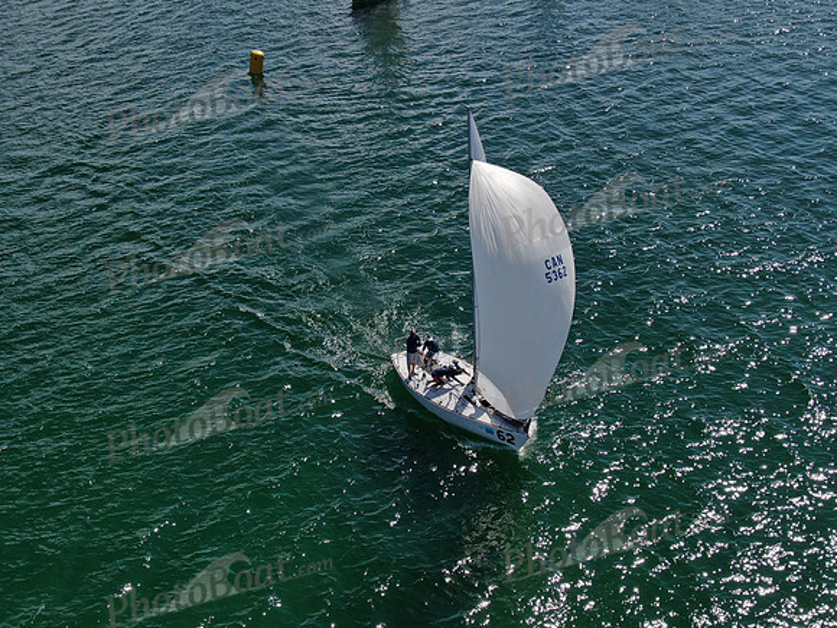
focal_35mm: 48
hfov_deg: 39.7
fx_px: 1161
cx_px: 418
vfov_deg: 30.3
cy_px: 314
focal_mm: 8.6
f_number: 3.8
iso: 100
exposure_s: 1/1600
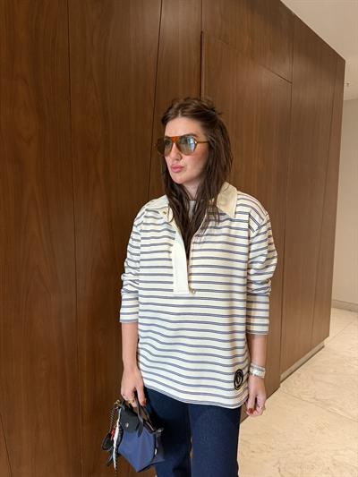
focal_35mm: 24
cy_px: 238
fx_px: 331
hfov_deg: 56.8
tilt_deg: -6.7
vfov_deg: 71.6
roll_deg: -1.0
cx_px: 179
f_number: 1.78
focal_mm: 6.76
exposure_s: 1/50
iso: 320
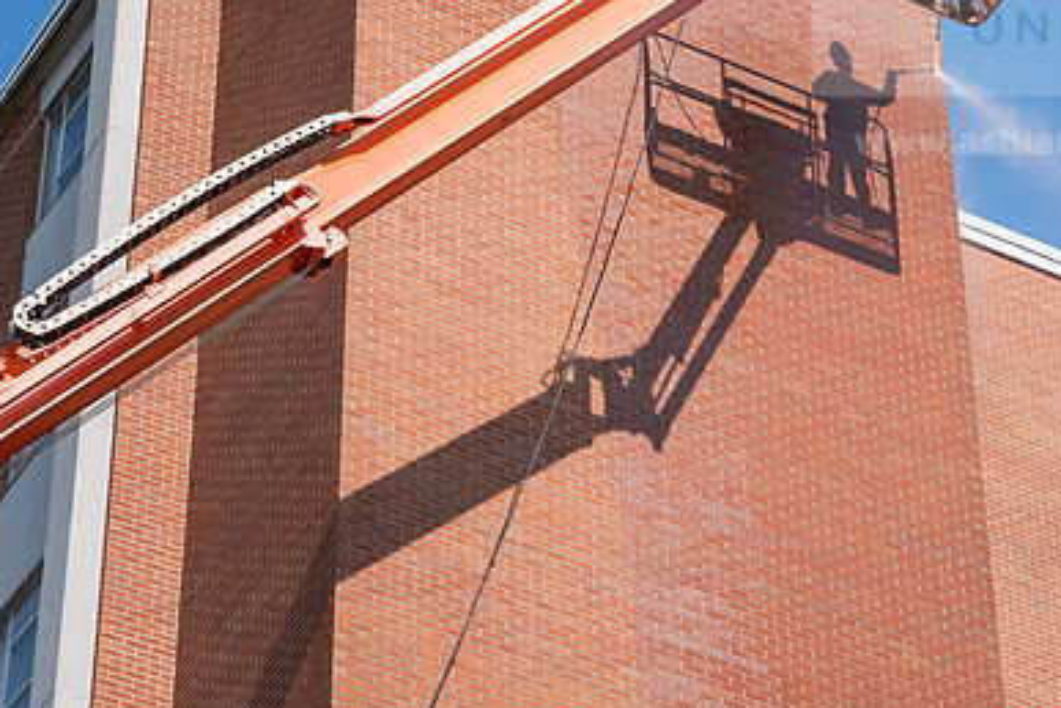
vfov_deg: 10.1
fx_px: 3978
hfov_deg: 15.2
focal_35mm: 135
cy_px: 199
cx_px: 729
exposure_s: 1/500
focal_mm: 90
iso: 200
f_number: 8
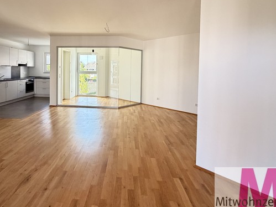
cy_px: 74
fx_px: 159
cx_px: 109
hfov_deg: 80.7
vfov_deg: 64.7
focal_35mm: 20
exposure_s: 1/121
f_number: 2.2
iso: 320
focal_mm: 2.22
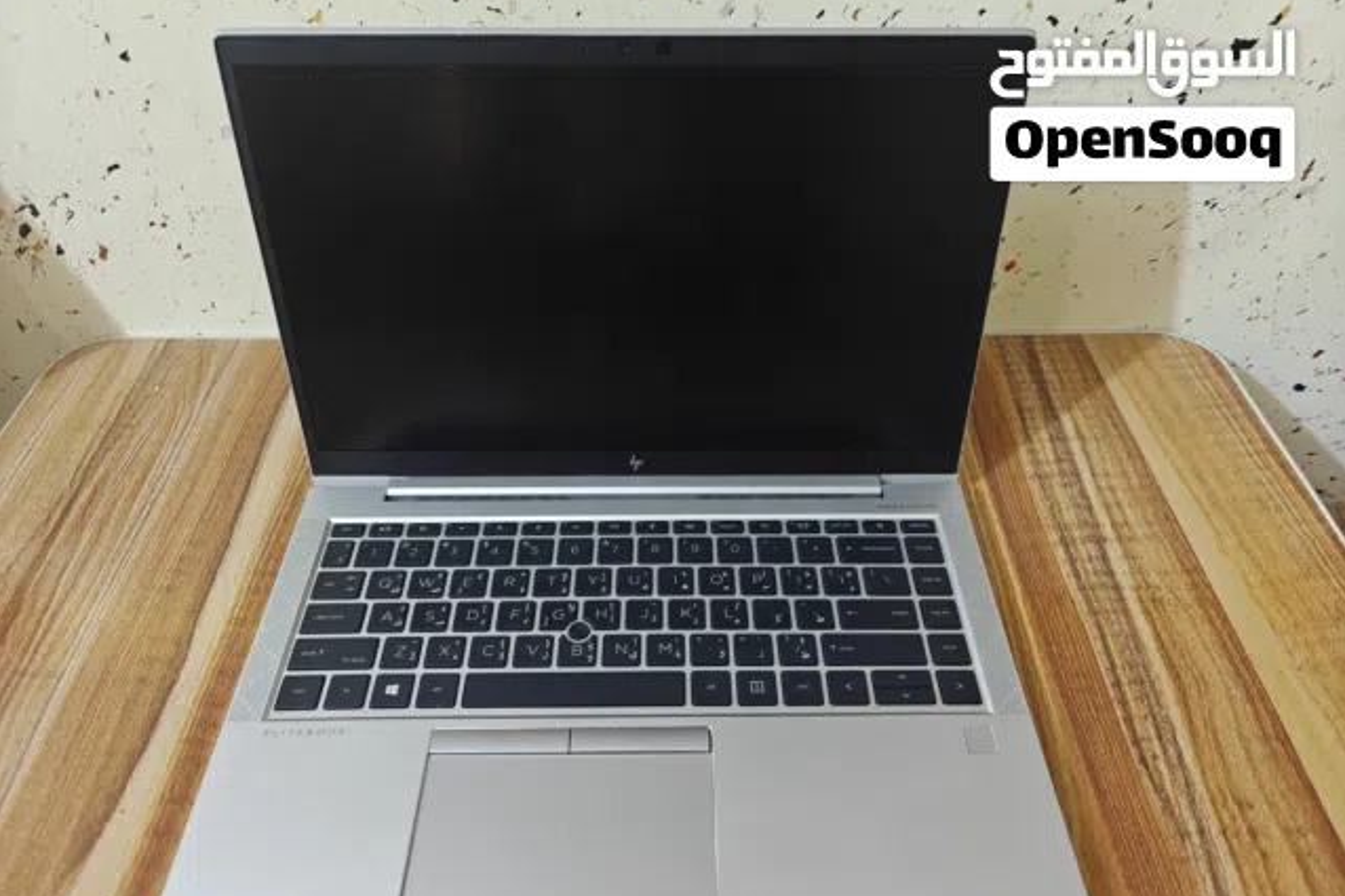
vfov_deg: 53.0
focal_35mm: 24
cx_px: 672
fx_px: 896
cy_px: 485
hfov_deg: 73.8
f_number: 1.6
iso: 1250
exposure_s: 1/50
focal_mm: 6.06
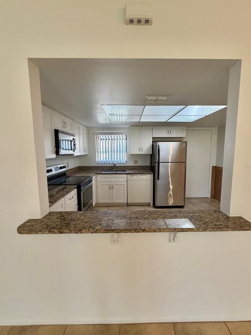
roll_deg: -0.4
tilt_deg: -6.0
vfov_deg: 98.2
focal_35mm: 15
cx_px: 131
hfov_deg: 81.7
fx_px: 145
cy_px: 167
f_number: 2.2
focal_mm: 2.22
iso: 250
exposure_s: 1/60
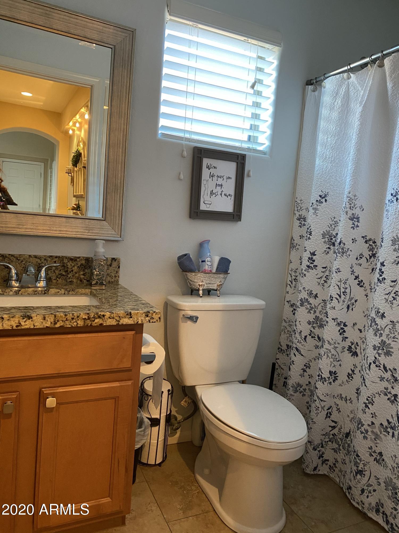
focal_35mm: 26
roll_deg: -3.7
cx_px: 200
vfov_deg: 67.3
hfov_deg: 53.1
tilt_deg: -5.7
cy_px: 266
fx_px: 400
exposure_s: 1/40
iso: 320
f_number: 1.8
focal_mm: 4.25
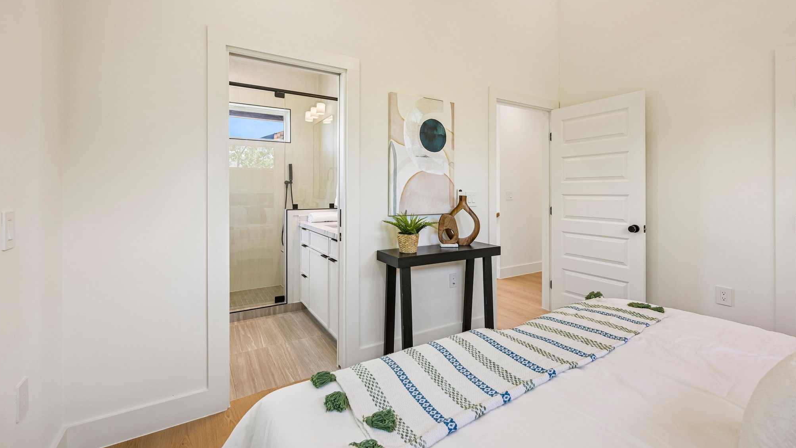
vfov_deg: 66.6
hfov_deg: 99.4
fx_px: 338
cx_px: 399
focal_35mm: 16
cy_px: 187
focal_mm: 15
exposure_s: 1/30
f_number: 6.7
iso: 100
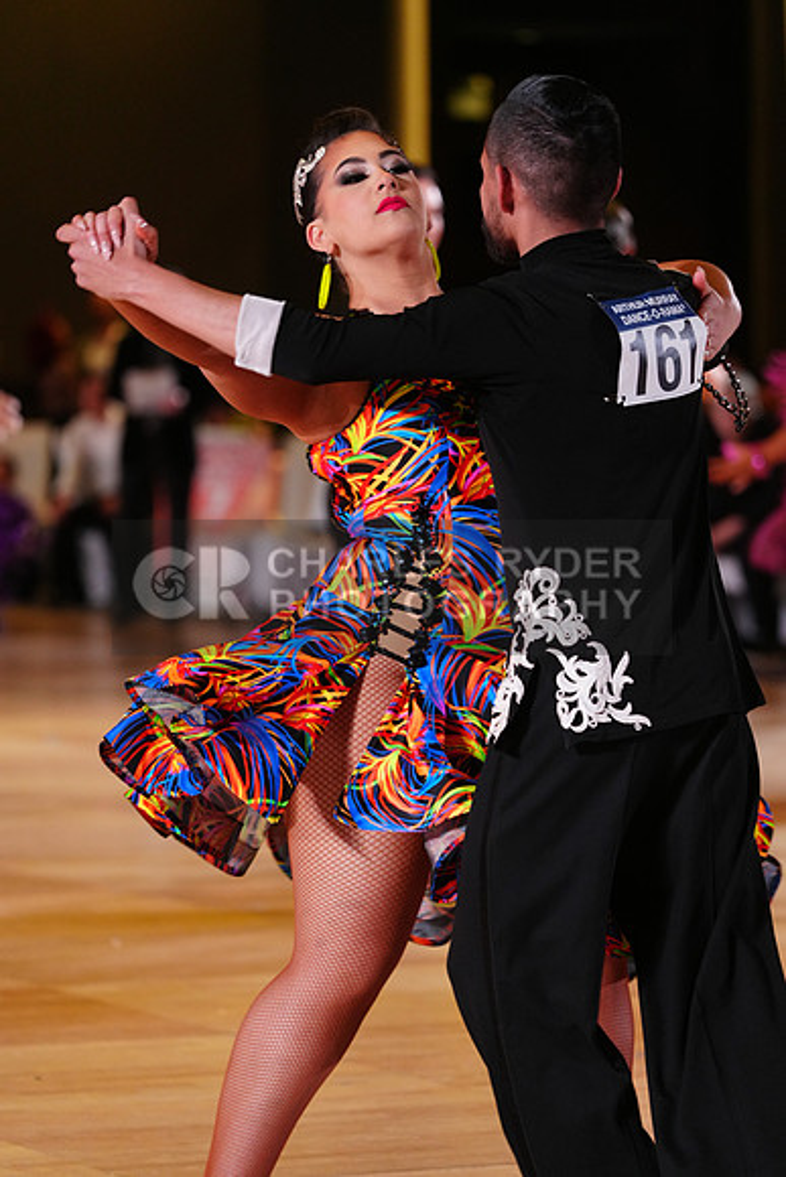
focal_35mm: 176
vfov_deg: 11.7
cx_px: 393
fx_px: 5760
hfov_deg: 7.8
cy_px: 588
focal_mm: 176
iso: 2500
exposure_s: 1/400
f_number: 4
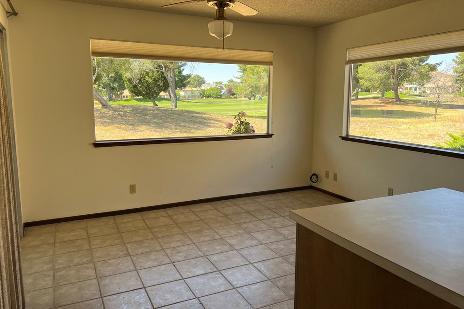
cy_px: 144
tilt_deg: -7.5
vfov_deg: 46.4
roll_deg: +0.1
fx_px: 361
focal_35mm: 28
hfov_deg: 65.5
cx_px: 232
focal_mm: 5.7
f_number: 1.5
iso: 40
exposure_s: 1/260
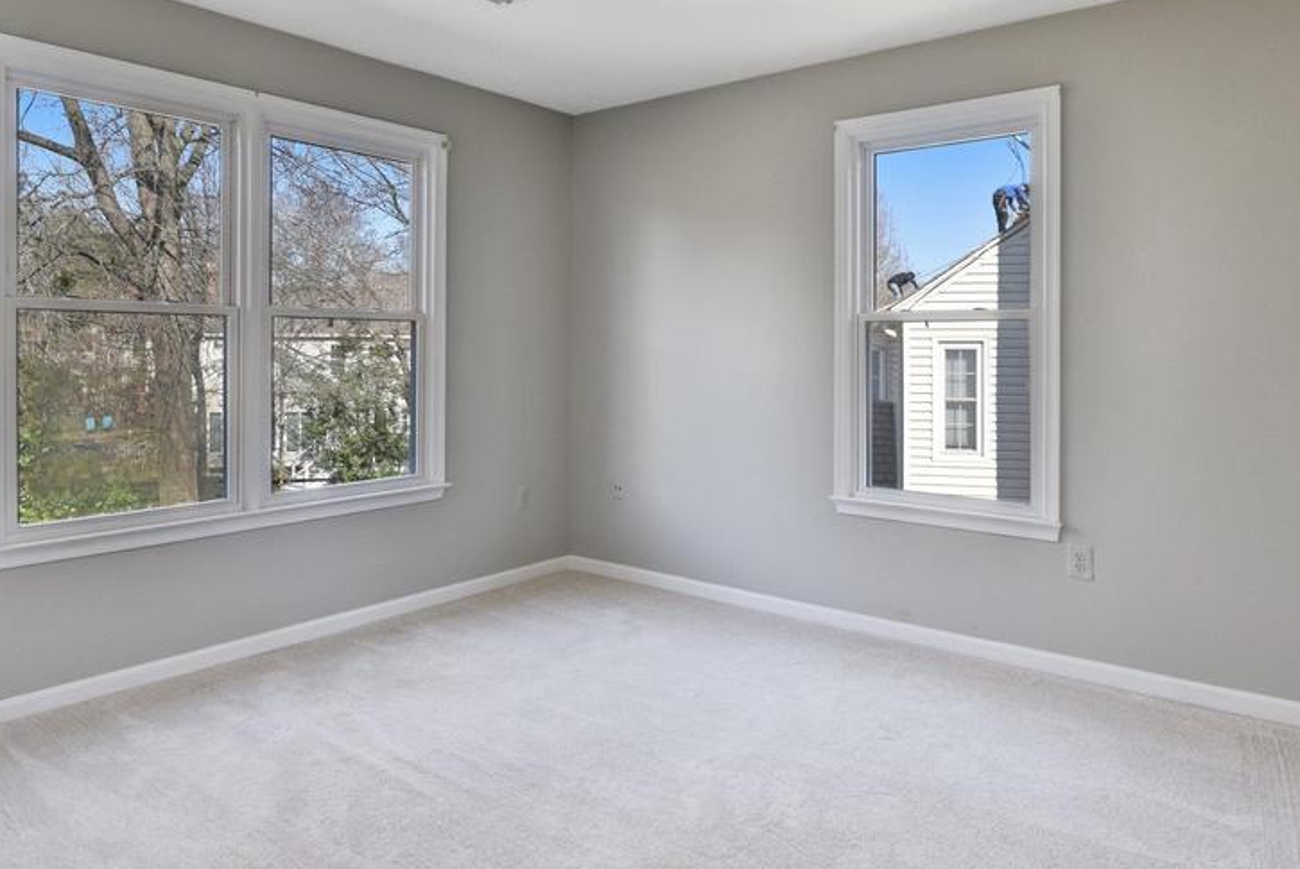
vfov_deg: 52.8
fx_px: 868
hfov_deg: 73.6
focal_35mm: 24
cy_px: 339
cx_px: 690
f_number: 8
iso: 400
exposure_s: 1/125
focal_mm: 17
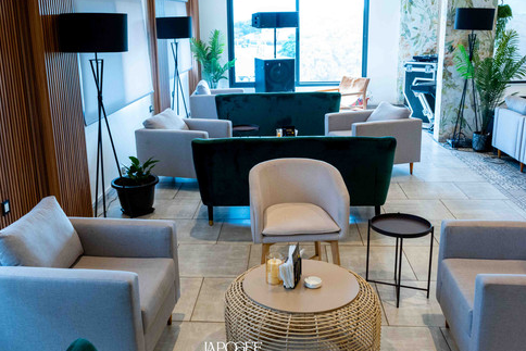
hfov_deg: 51.8
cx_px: 234
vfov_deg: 36.0
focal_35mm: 37
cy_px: 165
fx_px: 541
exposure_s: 1/50
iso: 2000
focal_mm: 28
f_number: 5
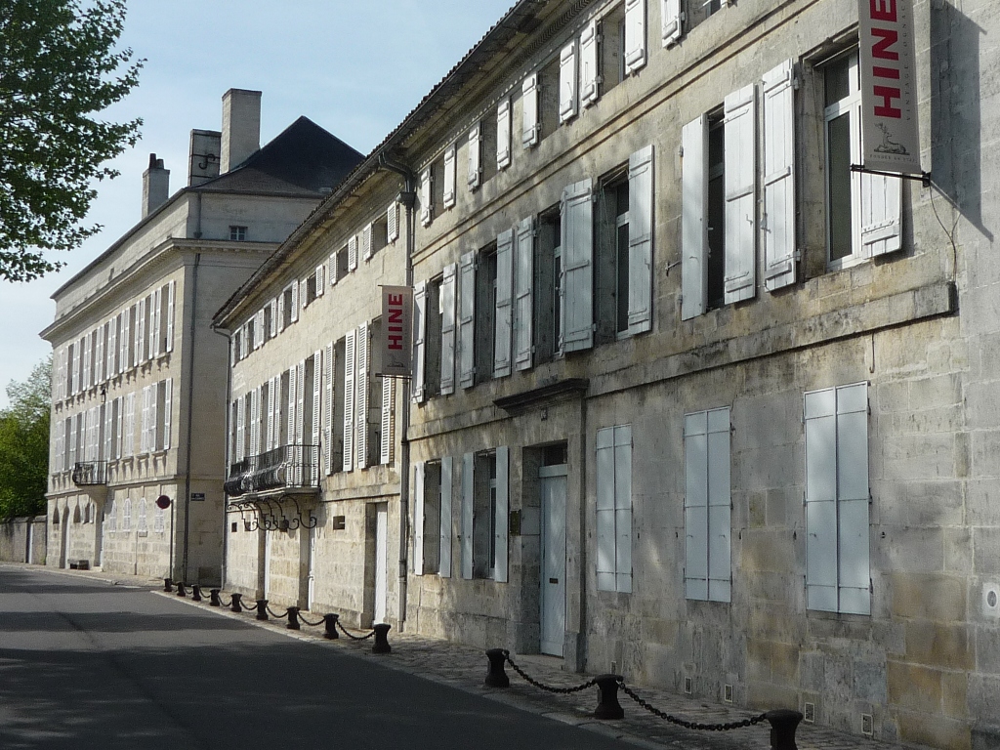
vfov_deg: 28.0
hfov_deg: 36.8
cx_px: 500
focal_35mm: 52
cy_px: 375
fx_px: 1502
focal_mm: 5.3
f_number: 5.6
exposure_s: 1/500
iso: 100
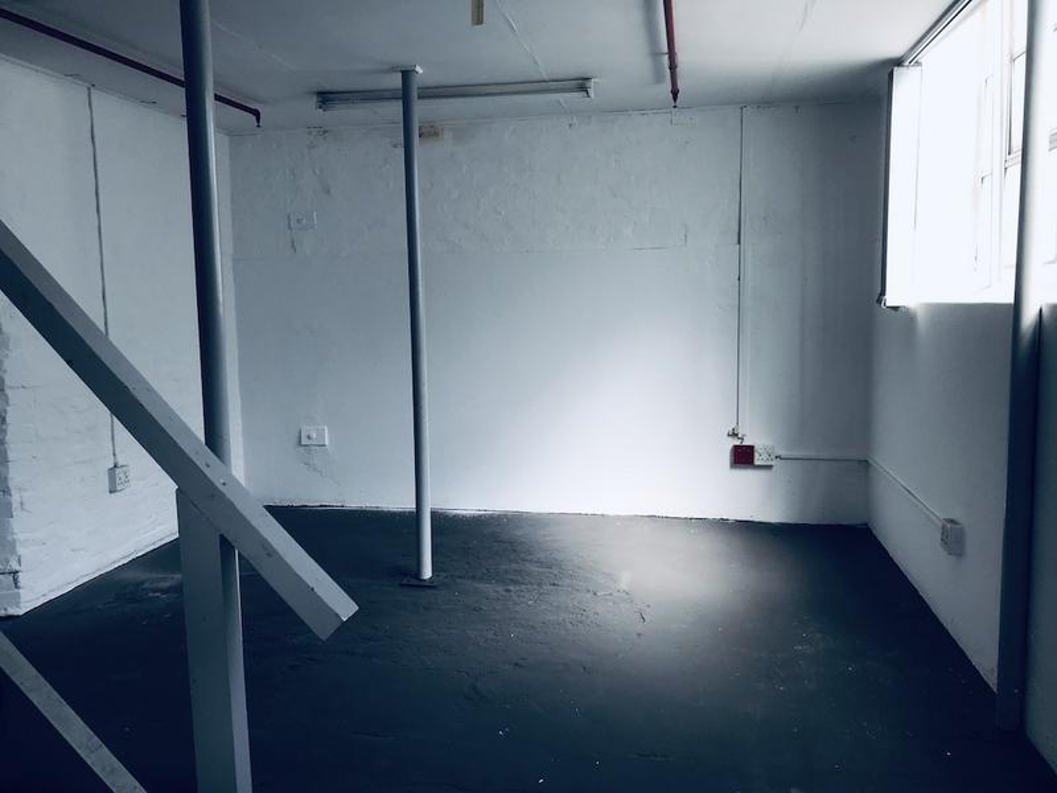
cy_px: 396
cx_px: 528
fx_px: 855
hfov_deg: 63.4
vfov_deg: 49.7
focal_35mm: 28
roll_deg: +1.8
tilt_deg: -5.9
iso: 20
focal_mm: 3.99
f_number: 1.8
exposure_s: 1/202
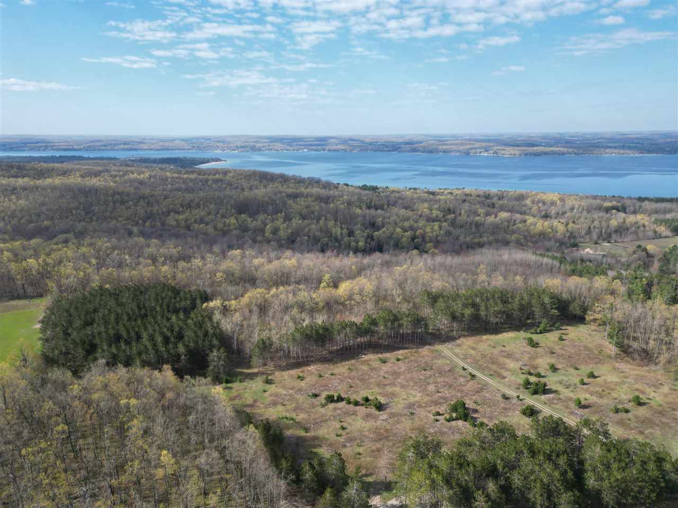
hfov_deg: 71.6
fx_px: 470
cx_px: 339
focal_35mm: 24
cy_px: 254
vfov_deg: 56.8
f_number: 1.7
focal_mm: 6.72
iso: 130
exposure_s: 1/2500
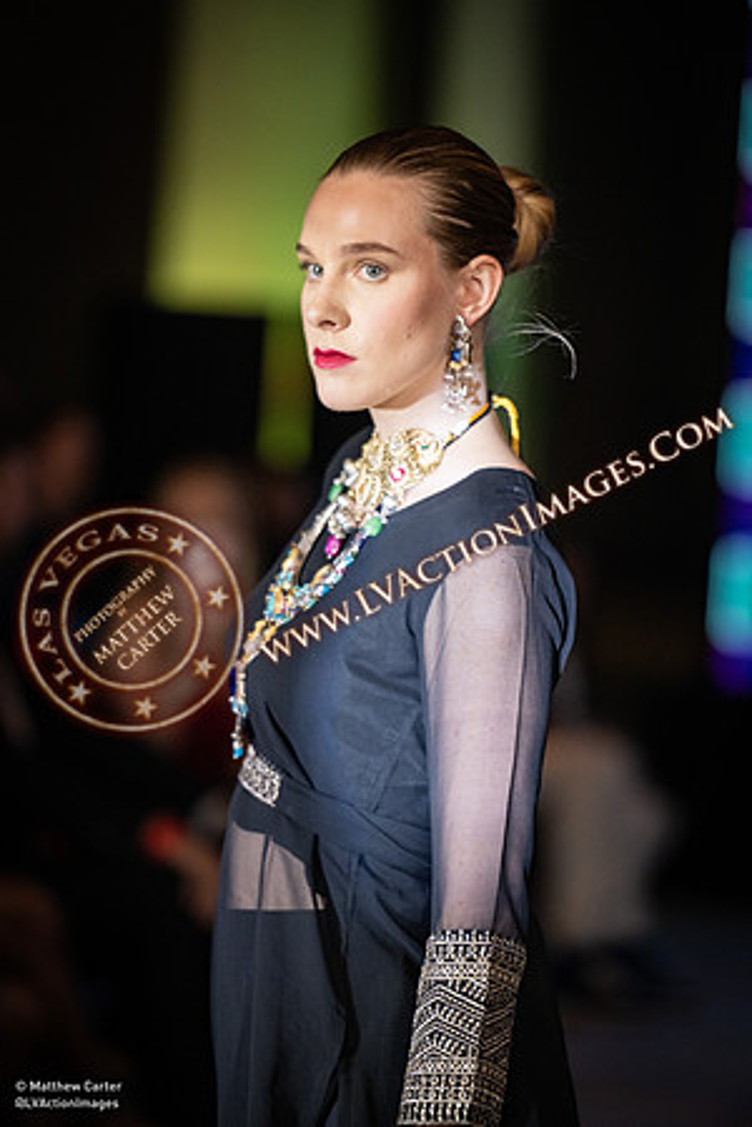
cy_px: 564
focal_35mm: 200
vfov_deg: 10.3
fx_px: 6266
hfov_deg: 6.9
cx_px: 376
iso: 2500
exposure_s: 1/800
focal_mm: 200
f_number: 2.8
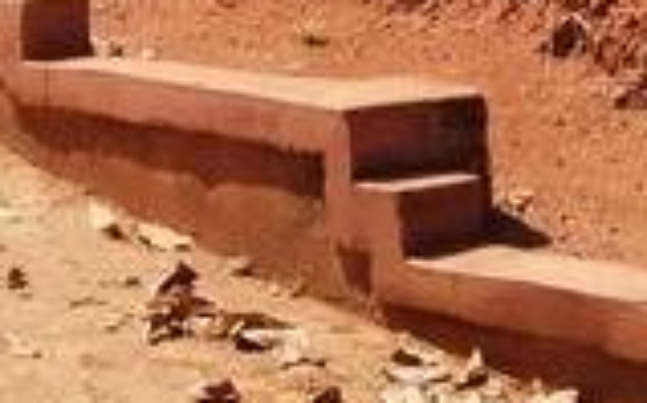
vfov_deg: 8.6
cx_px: 521
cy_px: -537
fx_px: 2448
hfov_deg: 15.0
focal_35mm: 139
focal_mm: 4.95
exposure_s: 1/696
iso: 100
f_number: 1.9
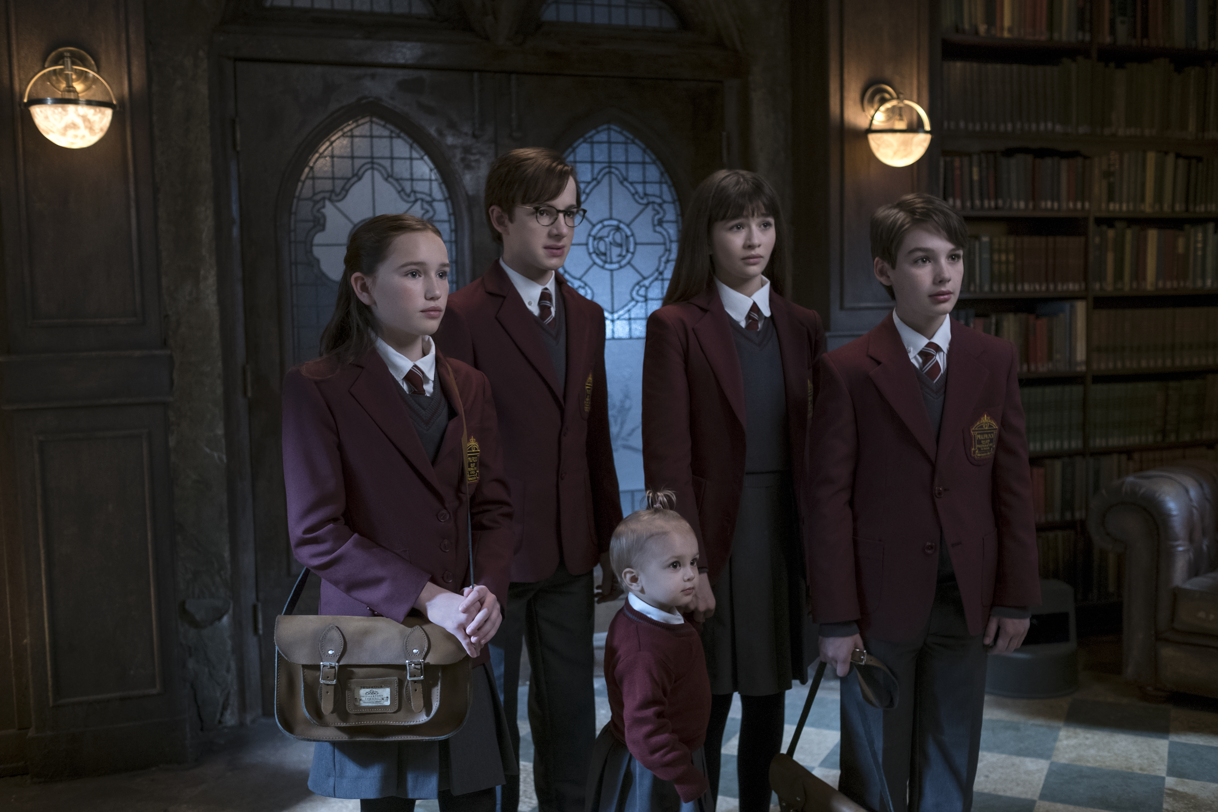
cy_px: 406
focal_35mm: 35
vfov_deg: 37.9
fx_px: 1184
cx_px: 609
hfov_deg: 54.4
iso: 1600
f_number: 2.2
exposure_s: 1/60
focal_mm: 23
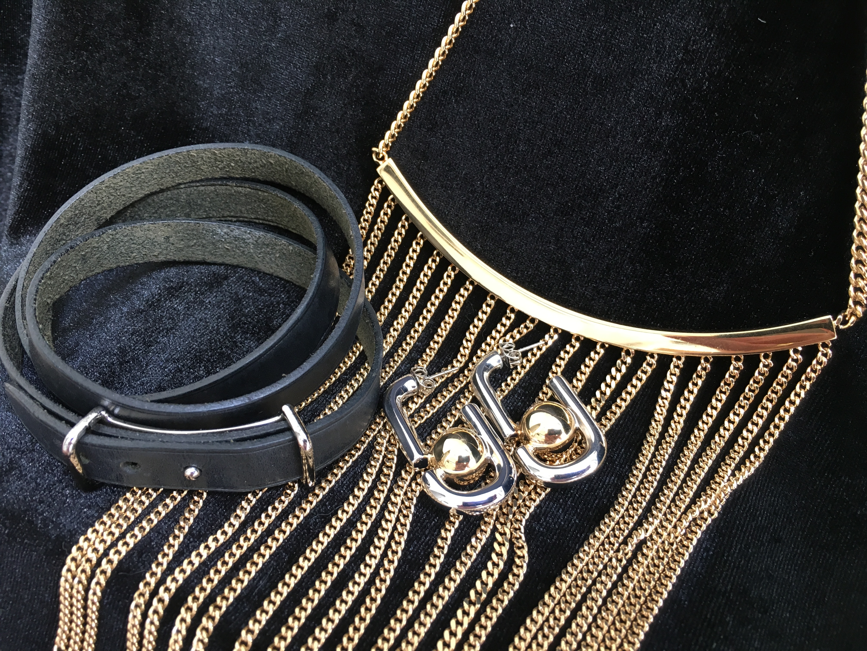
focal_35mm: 29
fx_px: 726
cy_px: 326
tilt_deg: -46.0
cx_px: 434
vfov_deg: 48.2
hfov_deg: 61.7
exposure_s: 1/30
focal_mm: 4.15
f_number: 2.2
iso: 64
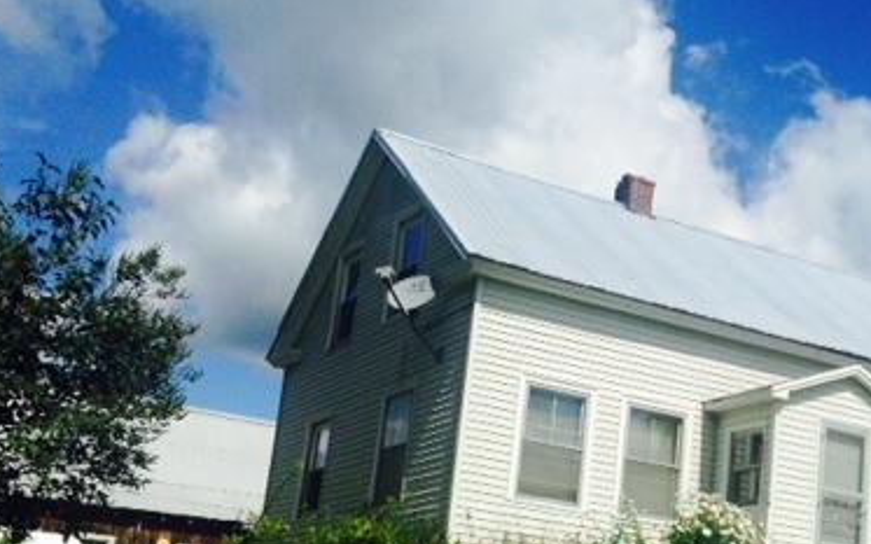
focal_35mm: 60
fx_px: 1424
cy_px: 390
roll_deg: -2.4
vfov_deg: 21.5
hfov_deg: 33.1
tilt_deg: +10.0
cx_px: 694
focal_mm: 4.12
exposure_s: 1/3876
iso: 50
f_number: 2.4
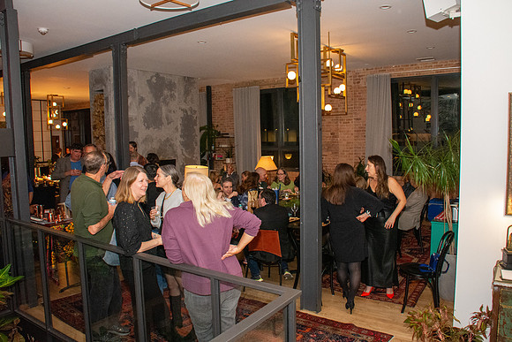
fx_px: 384
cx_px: 256
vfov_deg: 48.0
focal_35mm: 27
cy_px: 171
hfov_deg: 67.4
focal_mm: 18
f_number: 8
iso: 5000
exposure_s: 1/160
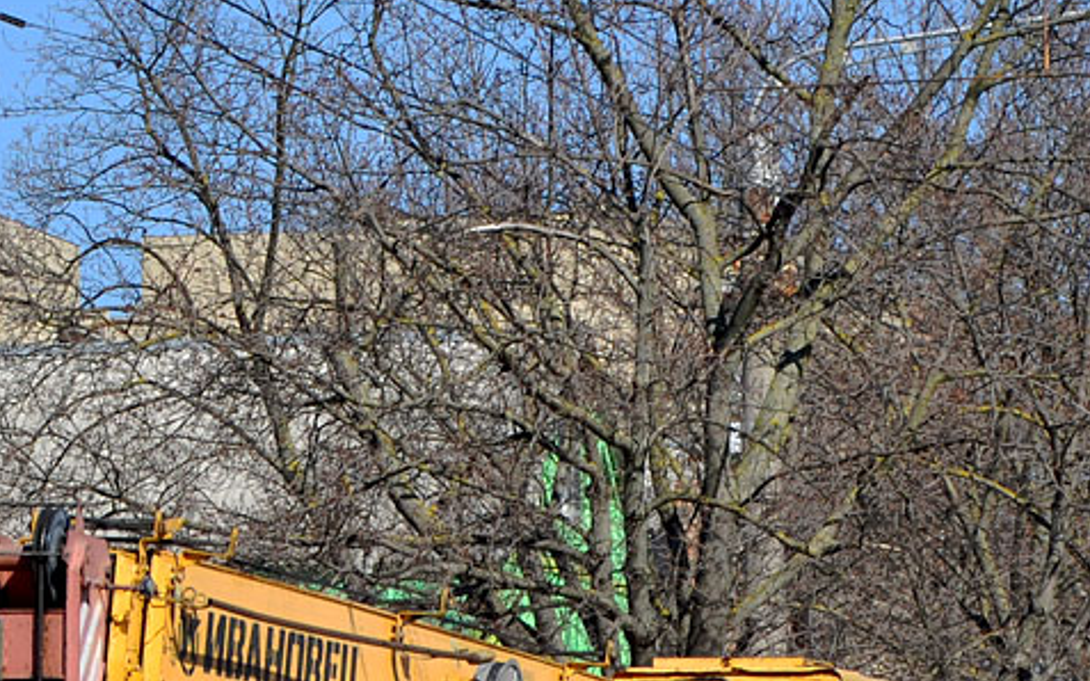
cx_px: 304
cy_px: 900
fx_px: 7544
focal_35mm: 254
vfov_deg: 5.1
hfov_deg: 8.3
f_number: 5.3
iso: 100
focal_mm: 66
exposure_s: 1/500
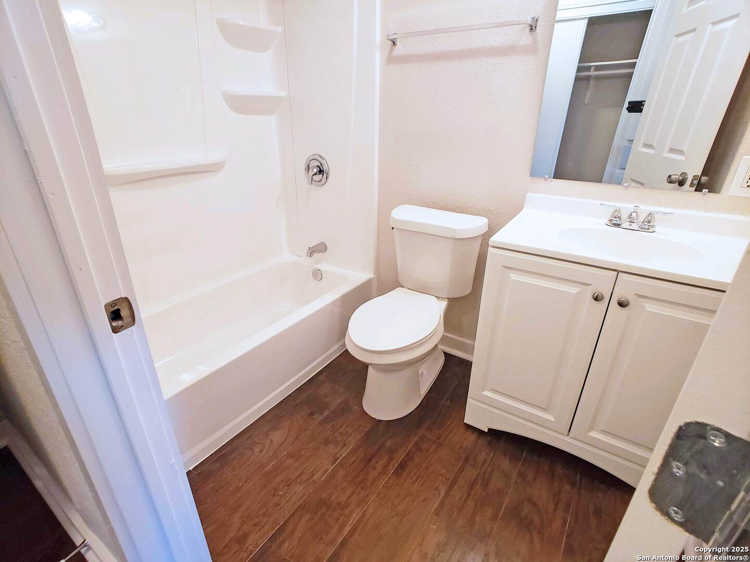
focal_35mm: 26
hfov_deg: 67.3
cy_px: 281
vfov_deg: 53.1
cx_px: 375
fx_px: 563
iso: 320
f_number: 2.4
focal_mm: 4.3
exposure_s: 1/60
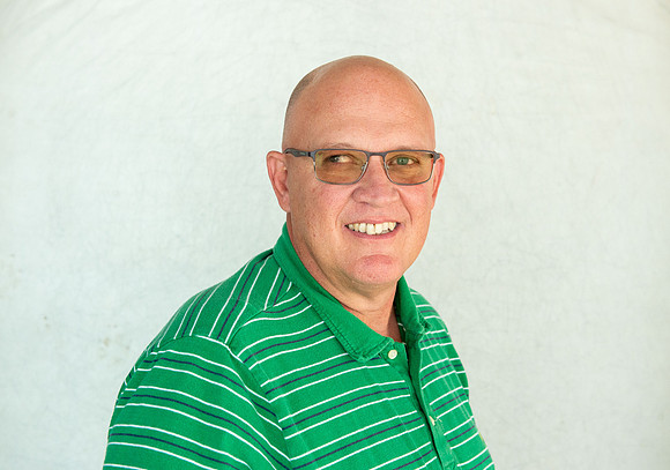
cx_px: 353
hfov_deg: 37.7
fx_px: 980
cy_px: 235
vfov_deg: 27.0
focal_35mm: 52
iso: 1600
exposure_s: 1/640
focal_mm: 50
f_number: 5.6
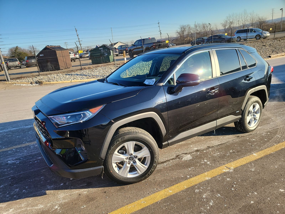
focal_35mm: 24
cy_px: 107
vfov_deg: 56.8
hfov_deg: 71.6
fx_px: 198
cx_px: 142
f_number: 1.8
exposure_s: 1/373
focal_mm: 6.7
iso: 50
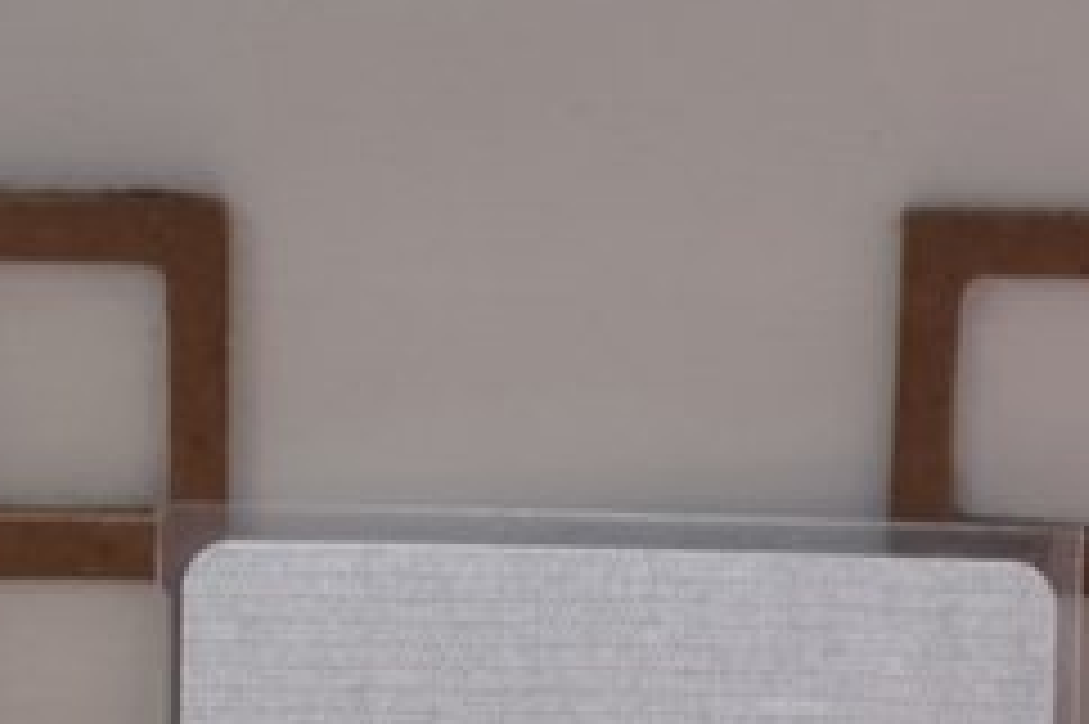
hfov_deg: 13.0
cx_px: 540
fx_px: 4776
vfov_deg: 8.4
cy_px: 1149
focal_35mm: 158
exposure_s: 1/30
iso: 200
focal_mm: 7
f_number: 2.4
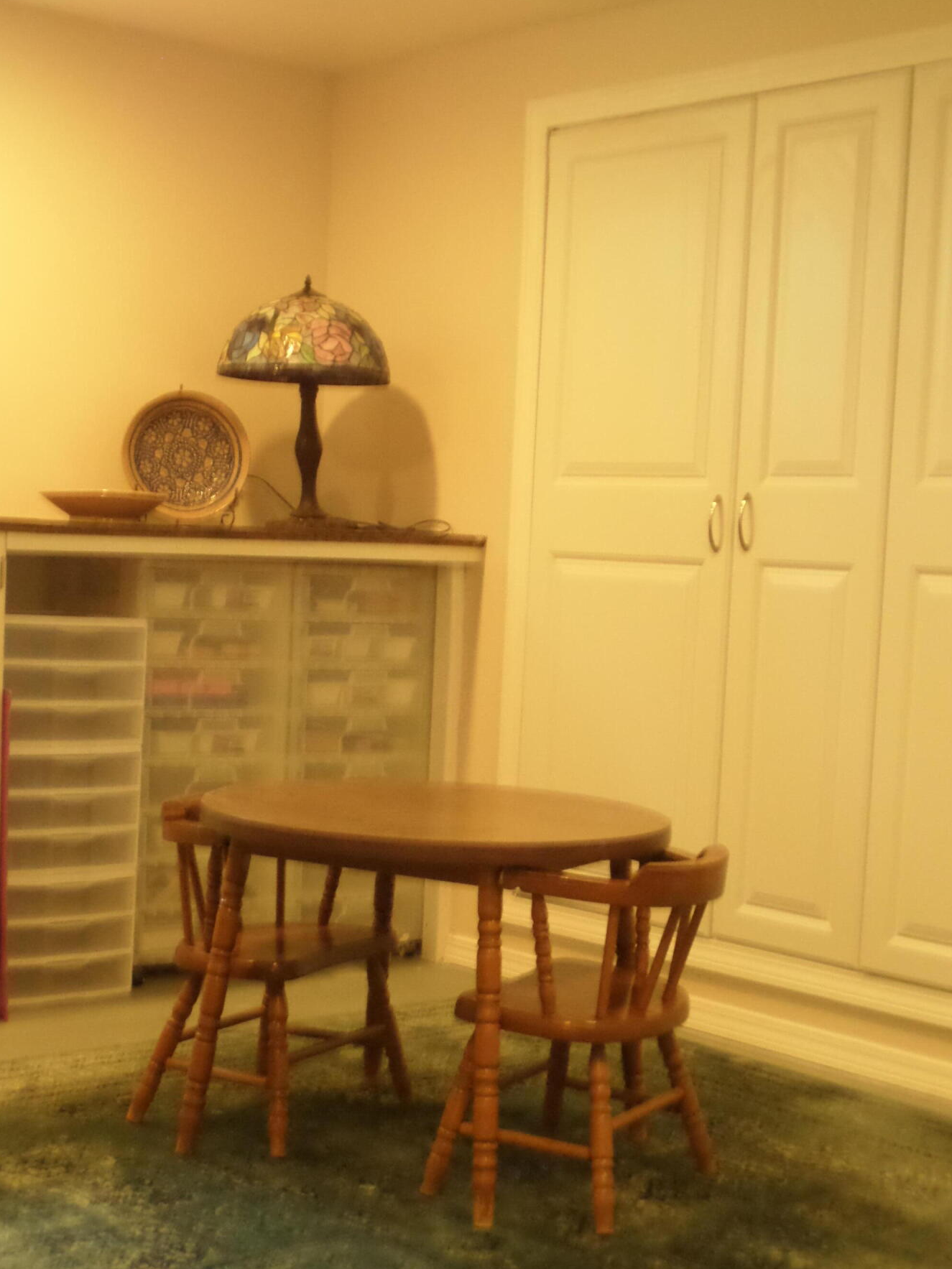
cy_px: 703
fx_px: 2200
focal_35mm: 60
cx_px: 466
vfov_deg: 32.2
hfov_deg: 24.4
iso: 400
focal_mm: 8.7
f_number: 3.8
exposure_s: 1/15
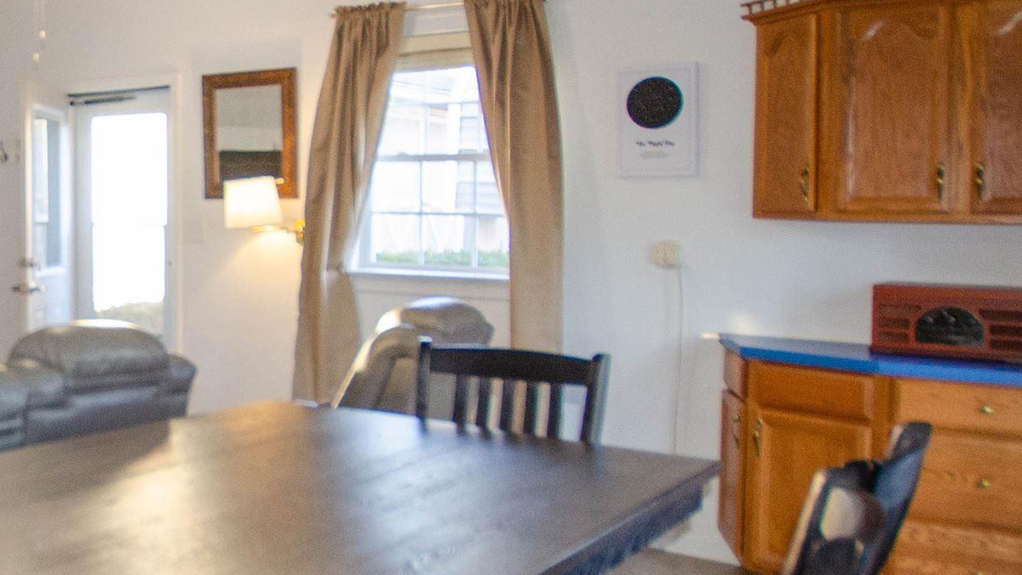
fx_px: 1084
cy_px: 420
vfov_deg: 29.3
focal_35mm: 40
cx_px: -44
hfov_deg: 42.2
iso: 800
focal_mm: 10
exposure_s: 1/60
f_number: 3.5
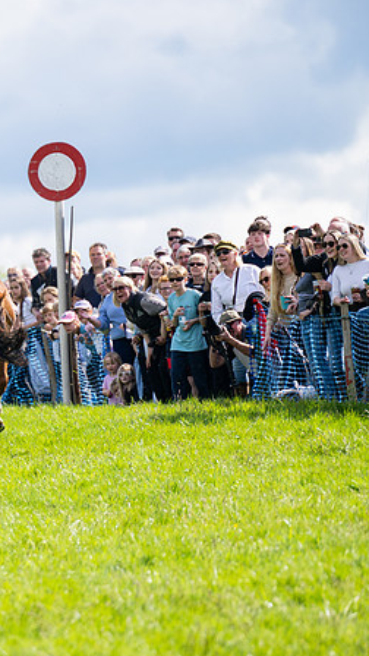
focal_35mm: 498
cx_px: -156
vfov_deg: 4.3
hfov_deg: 2.4
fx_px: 8662
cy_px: 370
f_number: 4
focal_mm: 280
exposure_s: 1/1600
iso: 200
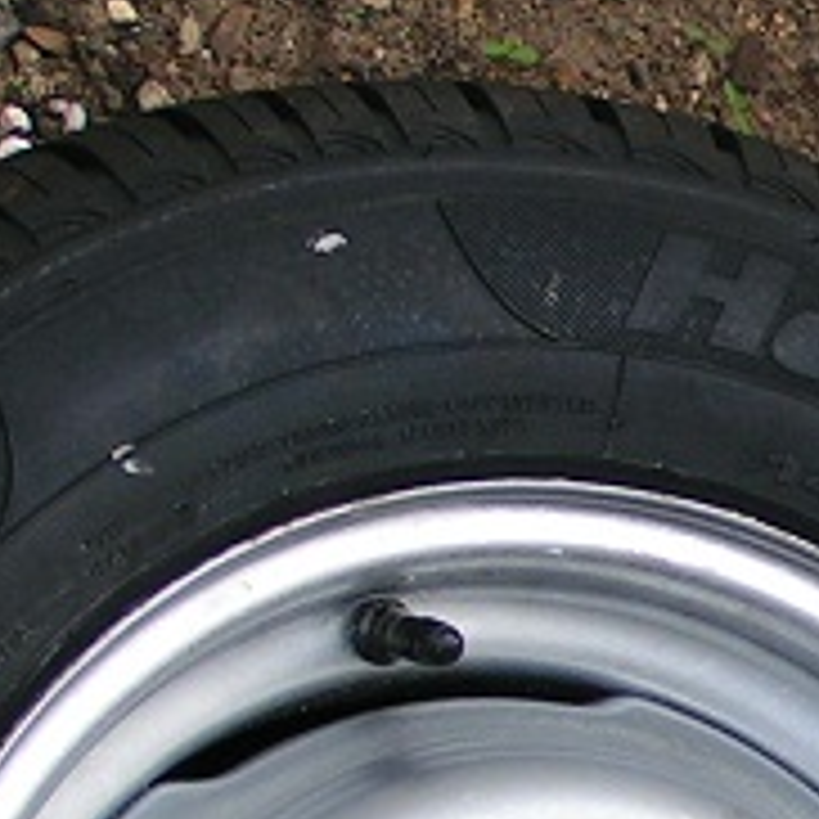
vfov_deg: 7.1
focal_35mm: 245
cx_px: 1422
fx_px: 6558
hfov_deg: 7.0
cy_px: 855
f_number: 3.5
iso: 50
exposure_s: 1/60
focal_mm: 9.7
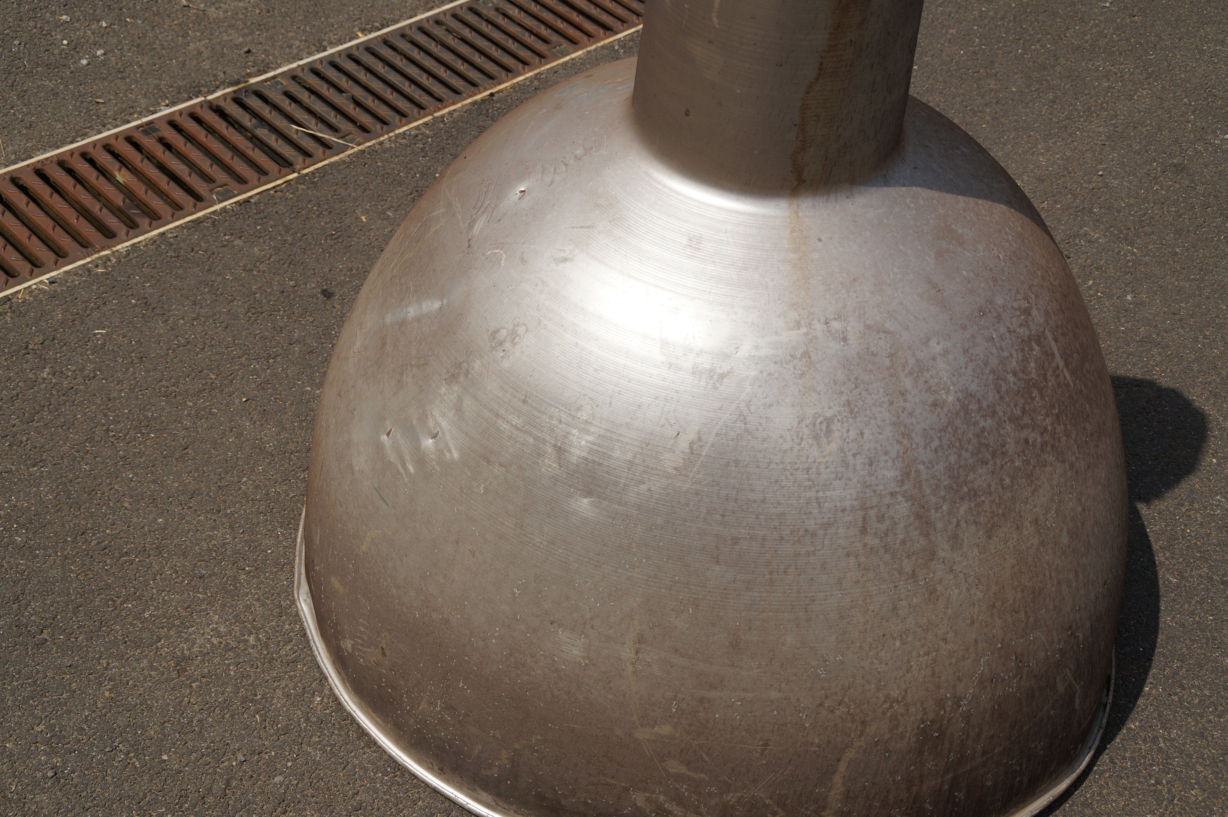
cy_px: 408
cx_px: 614
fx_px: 1790
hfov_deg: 37.9
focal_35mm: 52
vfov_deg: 25.7
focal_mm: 35
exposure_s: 1/640
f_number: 8
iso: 100
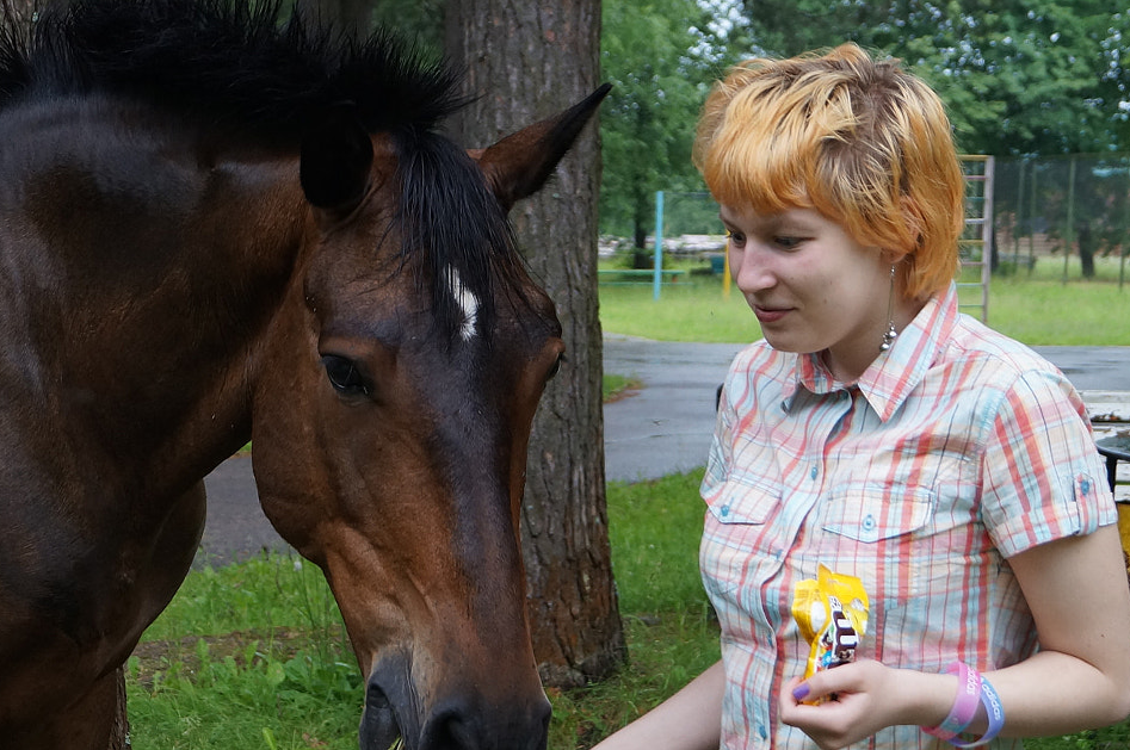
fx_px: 2383
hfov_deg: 26.6
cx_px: 459
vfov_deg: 17.9
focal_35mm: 76
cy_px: 451
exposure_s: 1/160
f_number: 4.5
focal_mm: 30
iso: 500
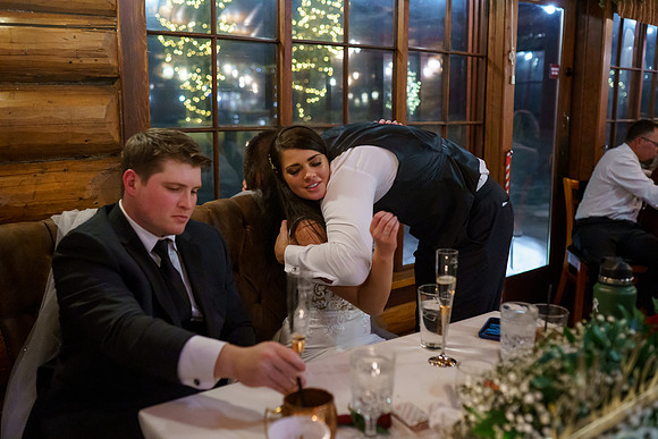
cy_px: 220
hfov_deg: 54.4
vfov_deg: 37.9
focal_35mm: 35
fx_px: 640
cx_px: 329
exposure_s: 1/250
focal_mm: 35
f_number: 2.2
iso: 3200
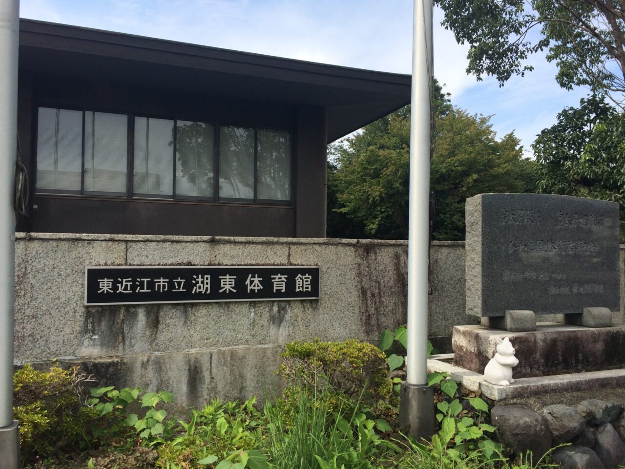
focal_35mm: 29
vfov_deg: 48.2
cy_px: 234
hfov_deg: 61.7
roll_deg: -0.3
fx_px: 524
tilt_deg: +1.3
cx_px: 312
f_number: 2.2
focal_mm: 4.15
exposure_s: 1/1282
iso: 32
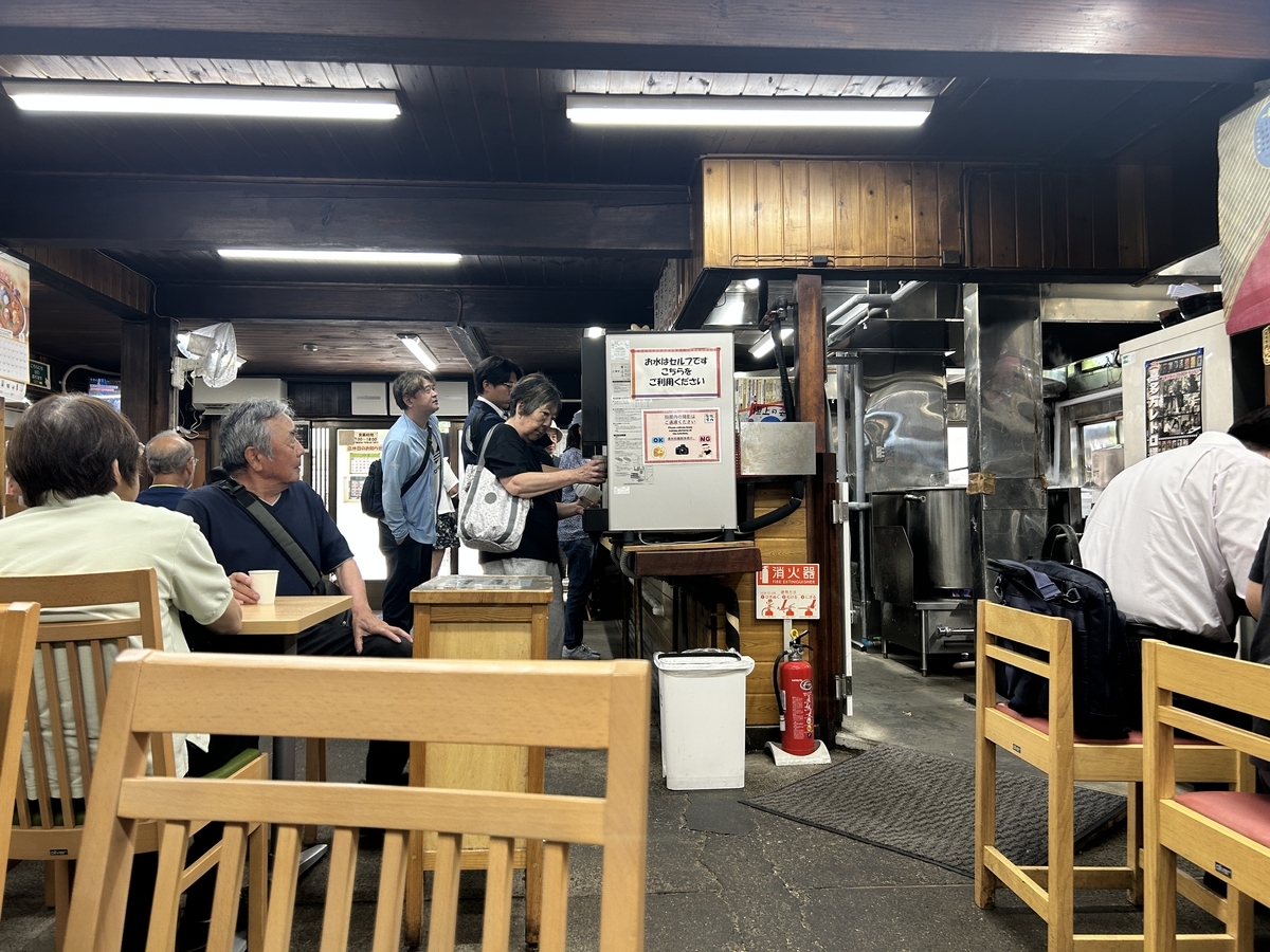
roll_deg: +0.1
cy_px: 476
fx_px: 954
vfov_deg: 53.1
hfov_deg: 67.3
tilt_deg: +2.8
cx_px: 635
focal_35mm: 26
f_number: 1.5
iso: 80
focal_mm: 5.7
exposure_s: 1/50
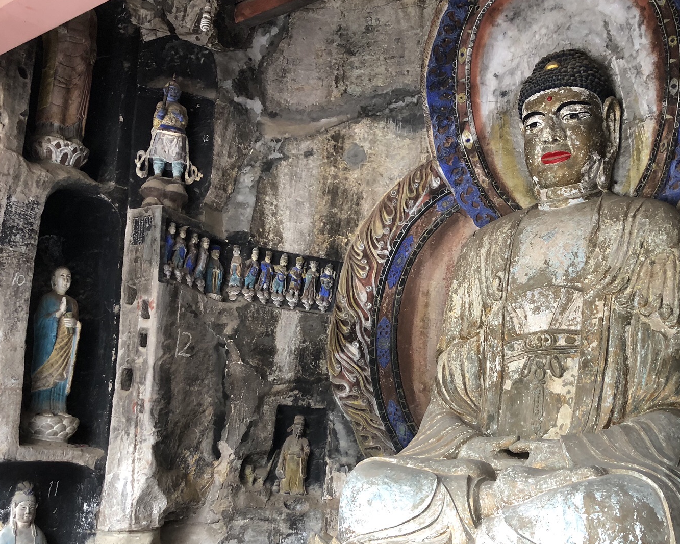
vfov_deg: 36.4
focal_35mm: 41
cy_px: 327
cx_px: 369
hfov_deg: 44.7
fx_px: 825
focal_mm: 3.99
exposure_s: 1/24
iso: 40
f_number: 1.8
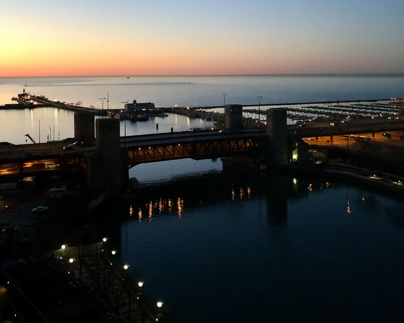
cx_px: 199
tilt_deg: -2.7
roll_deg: +0.2
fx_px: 442
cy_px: 102
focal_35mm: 37
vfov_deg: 39.5
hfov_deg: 49.1
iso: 64
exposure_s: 1/15
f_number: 1.8
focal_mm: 4
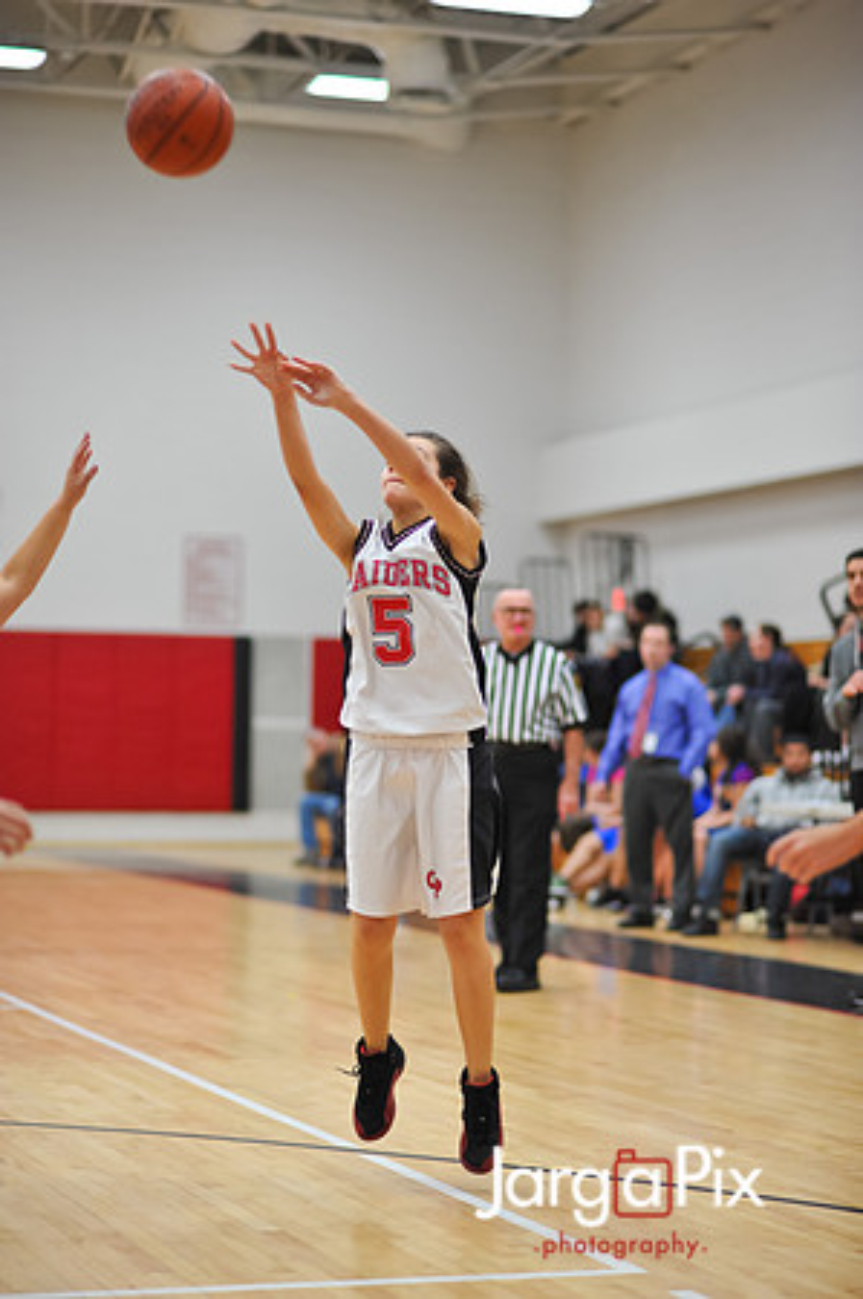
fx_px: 3063
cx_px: 432
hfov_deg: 16.0
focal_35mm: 85
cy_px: 650
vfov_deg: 23.9
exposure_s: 1/500
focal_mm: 85
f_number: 2
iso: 1400
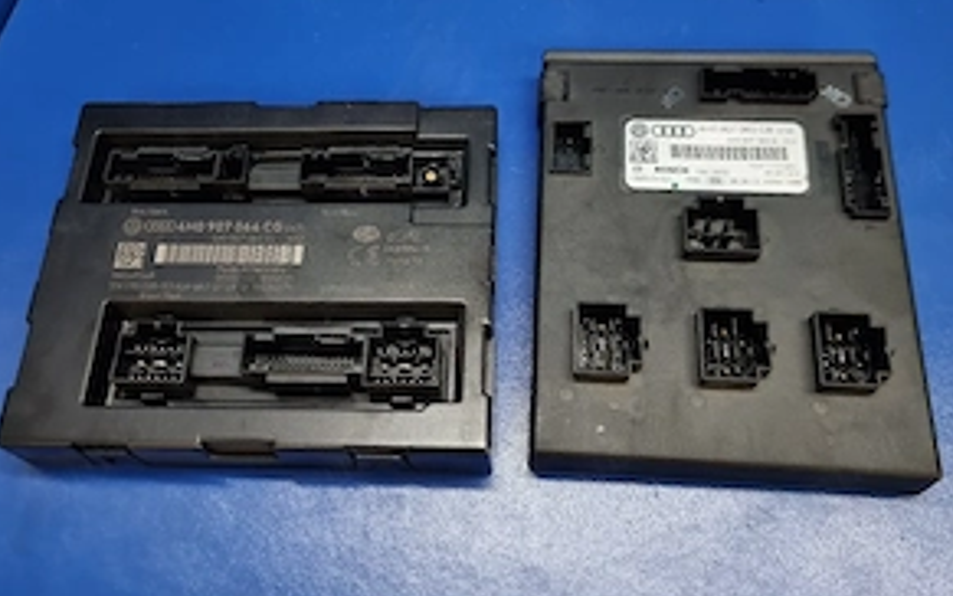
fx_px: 909
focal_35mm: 35
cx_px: 465
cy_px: 213
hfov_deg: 55.3
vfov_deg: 36.0
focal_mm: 6.7
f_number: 1.8
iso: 250
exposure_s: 1/50
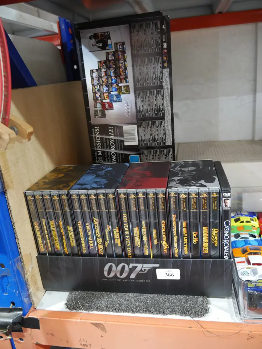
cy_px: 174
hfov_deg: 49.8
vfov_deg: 63.4
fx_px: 282
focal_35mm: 28
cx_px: 131
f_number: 3.5
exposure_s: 1/60
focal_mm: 14
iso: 2000
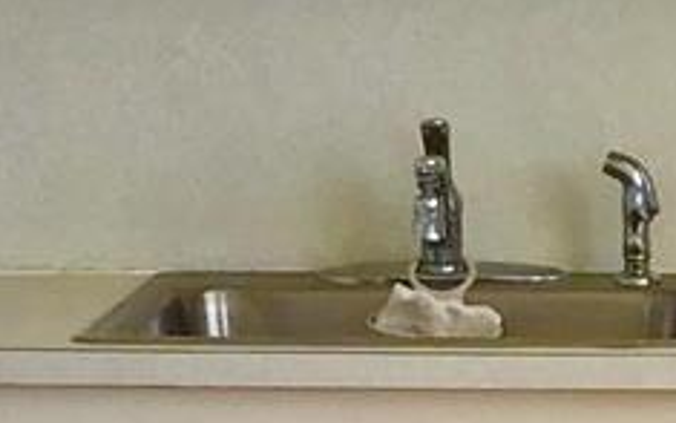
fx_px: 4128
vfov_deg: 5.8
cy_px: 616
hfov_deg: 9.3
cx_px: 664
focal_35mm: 224
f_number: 2.4
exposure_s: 1/120
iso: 32
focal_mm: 3.3
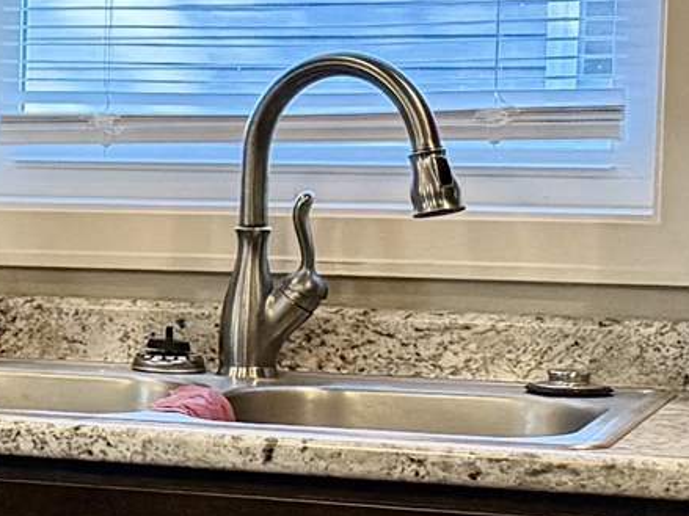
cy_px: 322
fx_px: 3343
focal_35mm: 168
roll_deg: +1.4
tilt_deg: -4.3
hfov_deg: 9.0
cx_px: -1529
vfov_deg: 8.8
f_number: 1.78
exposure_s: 1/120
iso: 320
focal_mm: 6.76
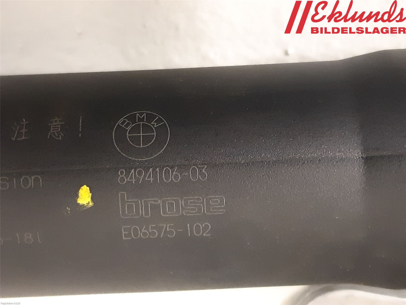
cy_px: 152
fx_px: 305
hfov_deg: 67.3
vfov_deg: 53.1
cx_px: 203
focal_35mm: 26
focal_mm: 3.93
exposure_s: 1/25
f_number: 1.7
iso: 500
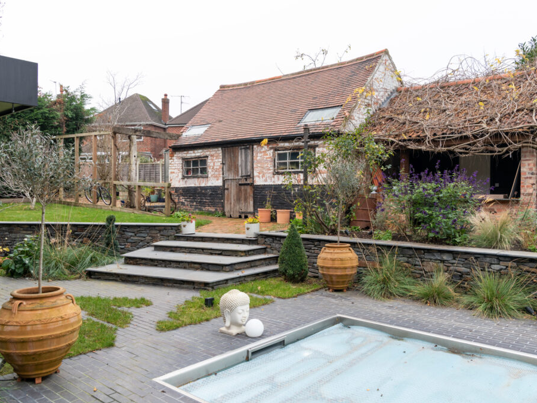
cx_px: 298
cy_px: 197
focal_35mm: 30
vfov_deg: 46.8
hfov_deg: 59.8
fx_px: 465
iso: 200
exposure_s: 1/13
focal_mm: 27
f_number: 7.1
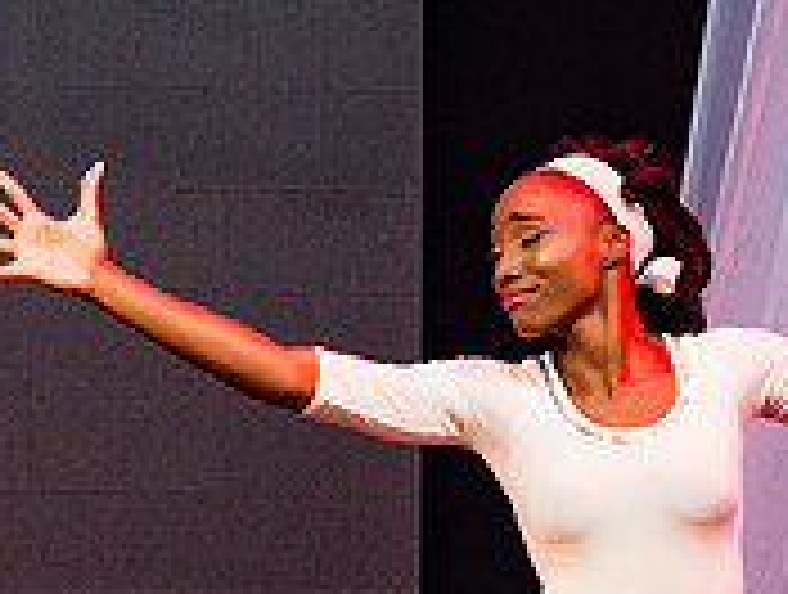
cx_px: 540
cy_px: 315
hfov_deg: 4.5
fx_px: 10014
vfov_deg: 3.4
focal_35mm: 439
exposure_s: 1/160
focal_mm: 86
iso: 3200
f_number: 5
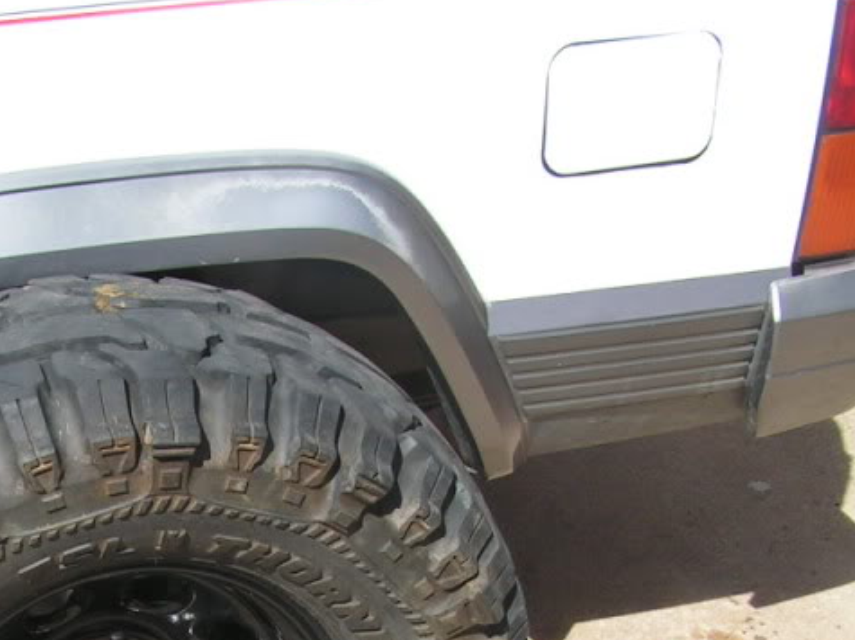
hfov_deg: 23.4
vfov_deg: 17.5
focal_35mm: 82
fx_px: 2025
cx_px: 139
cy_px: 653
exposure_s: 1/200
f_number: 5.6
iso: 50
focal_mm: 6.3
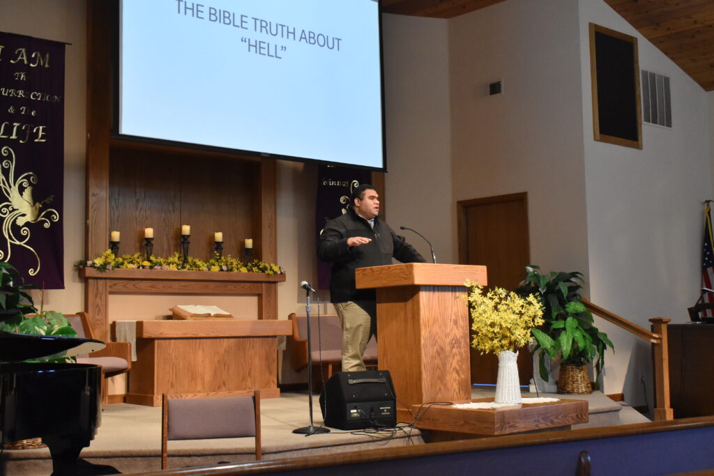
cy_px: 238
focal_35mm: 51
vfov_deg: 26.5
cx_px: 357
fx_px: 1012
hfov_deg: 38.9
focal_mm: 34
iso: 3600
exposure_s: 1/50
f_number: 8
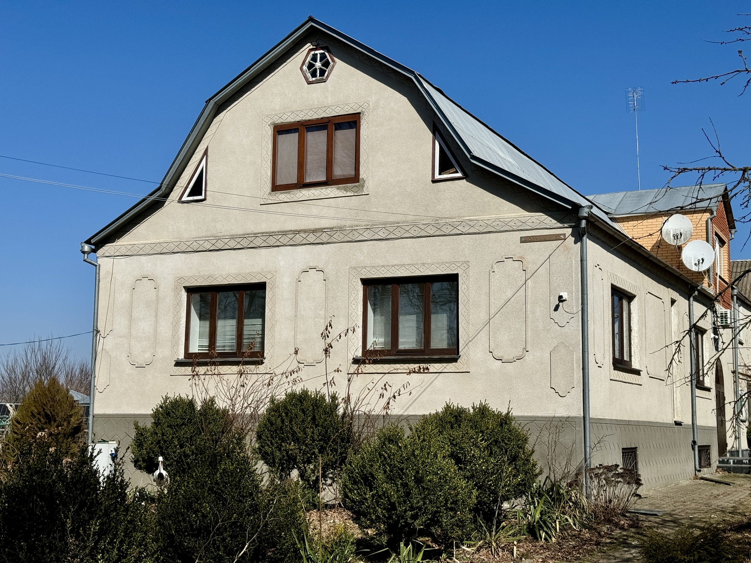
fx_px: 1041
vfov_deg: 30.3
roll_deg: -0.6
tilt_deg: +7.8
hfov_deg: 39.7
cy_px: 282
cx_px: 376
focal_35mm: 48
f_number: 1.78
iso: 64
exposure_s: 1/9009
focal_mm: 6.76
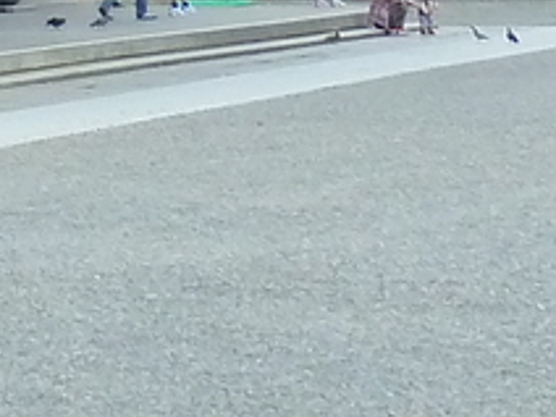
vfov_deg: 5.3
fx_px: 4240
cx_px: -976
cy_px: -876
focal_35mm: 264
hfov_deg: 6.9
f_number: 4
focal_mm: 5.7
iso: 200
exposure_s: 1/320
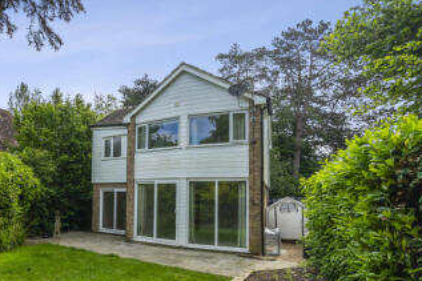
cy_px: 188
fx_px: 281
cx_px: 141
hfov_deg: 71.6
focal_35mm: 24
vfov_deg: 52.0
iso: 640
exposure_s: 1/320
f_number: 10
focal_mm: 16
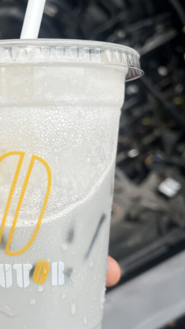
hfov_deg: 22.9
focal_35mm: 51
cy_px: 177
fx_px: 445
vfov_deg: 40.6
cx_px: 17
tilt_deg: -49.1
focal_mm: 5.1
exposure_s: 1/777
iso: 50
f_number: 1.6
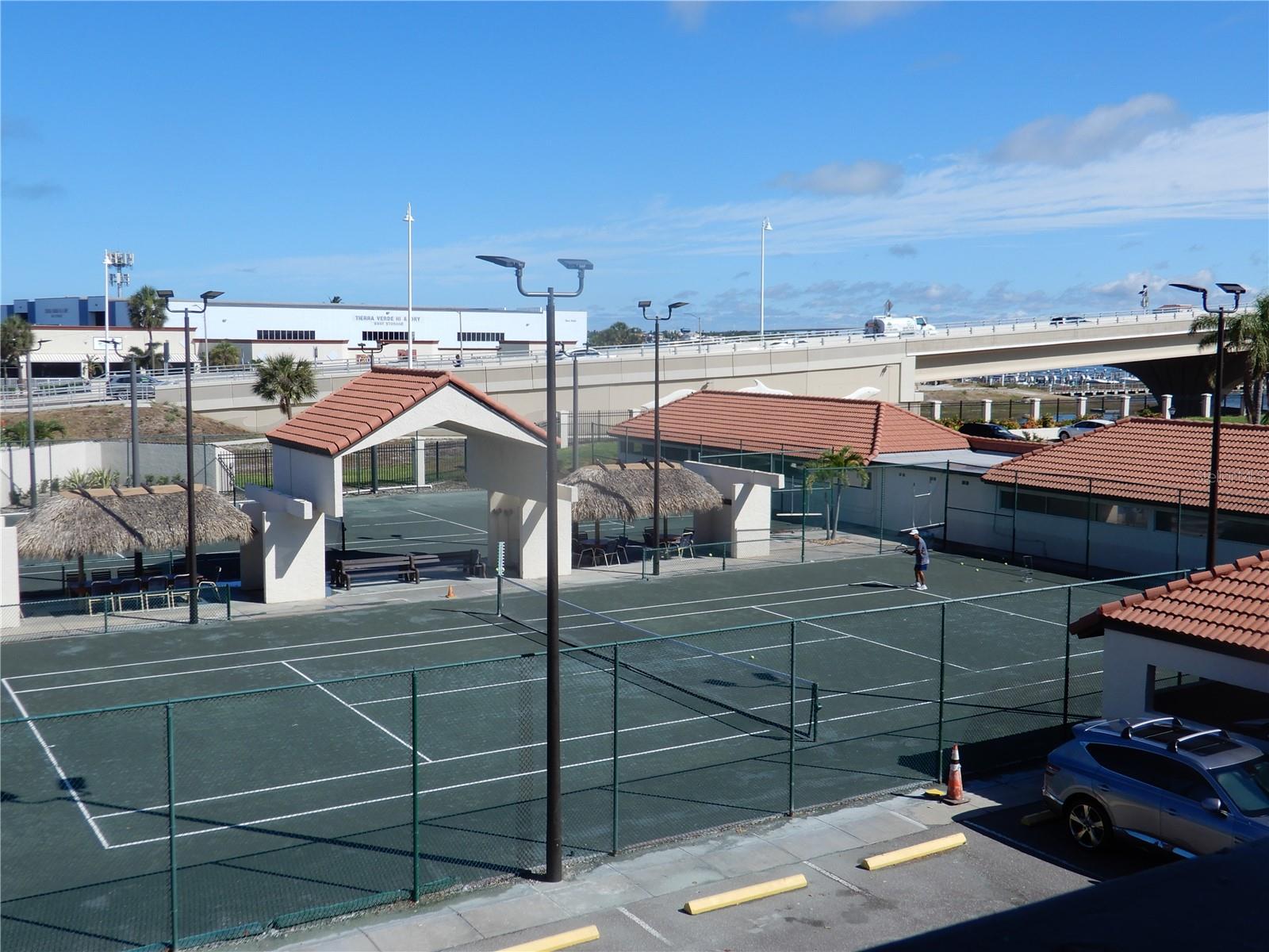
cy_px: 476
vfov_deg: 37.7
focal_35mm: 38
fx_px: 1393
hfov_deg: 49.0
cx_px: 634
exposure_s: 1/1000
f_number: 4
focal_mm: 6.8
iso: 80
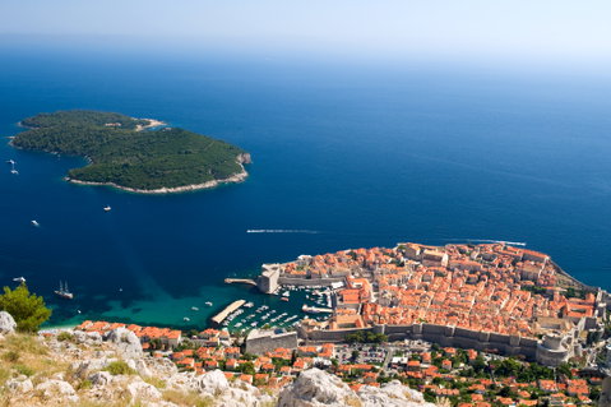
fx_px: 543
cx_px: 306
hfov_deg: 58.7
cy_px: 204
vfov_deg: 41.1
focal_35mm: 32
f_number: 6.3
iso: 320
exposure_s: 1/400
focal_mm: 32
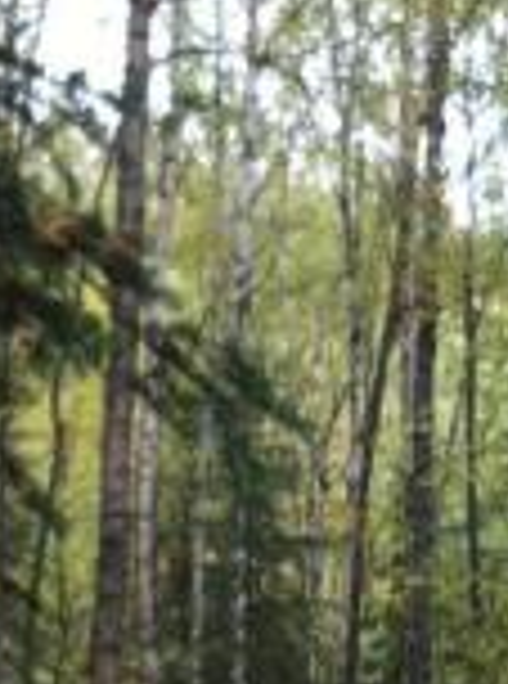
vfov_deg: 11.1
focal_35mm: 177
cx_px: 366
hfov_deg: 8.3
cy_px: 594
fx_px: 3483
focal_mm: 3.85
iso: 80
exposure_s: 1/30
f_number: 2.8
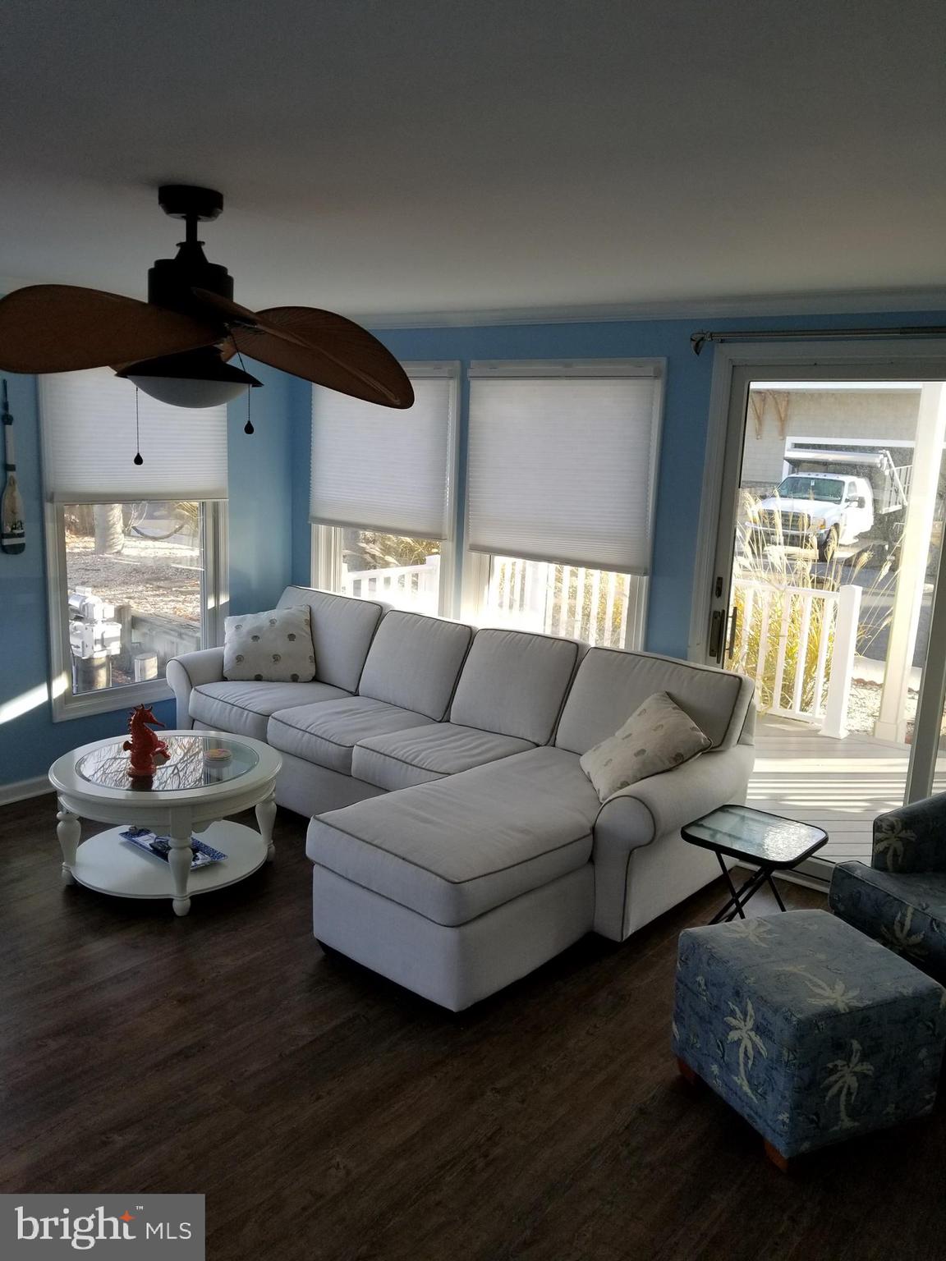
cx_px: 473
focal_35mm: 26
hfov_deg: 53.1
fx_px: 947
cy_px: 630
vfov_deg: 67.3
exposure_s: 1/207
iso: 50
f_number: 1.7
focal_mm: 4.25
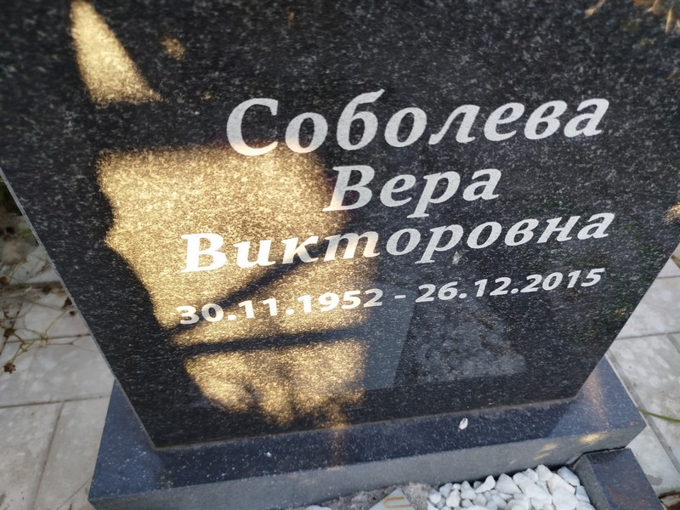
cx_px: 340
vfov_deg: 56.8
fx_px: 471
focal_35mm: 24
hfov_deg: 71.6
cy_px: 255
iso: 80
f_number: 1.7
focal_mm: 5.31
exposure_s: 1/100
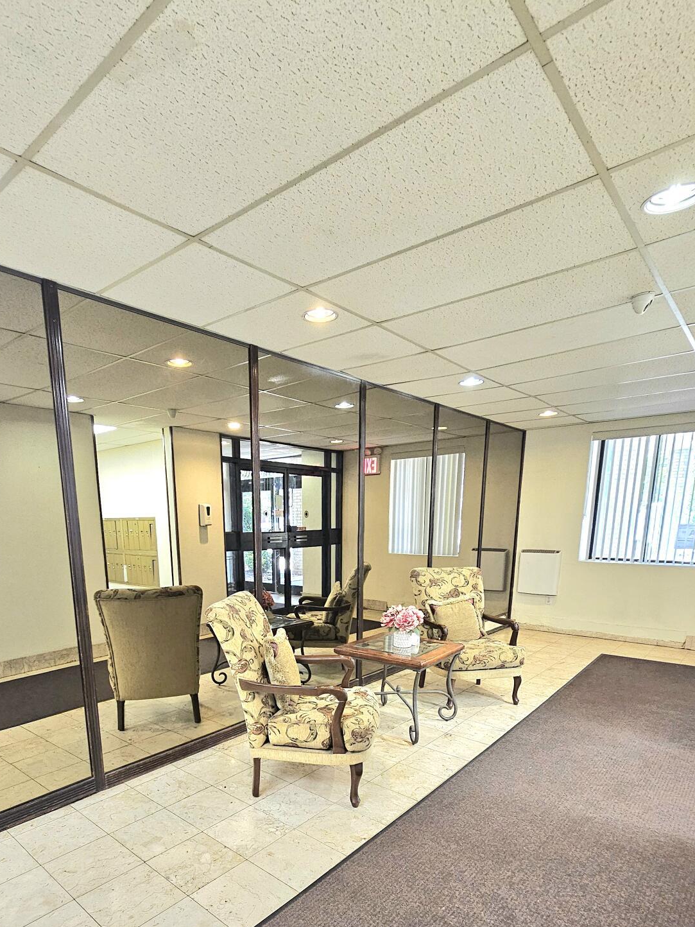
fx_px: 482
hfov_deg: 71.0
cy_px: 641
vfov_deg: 83.7
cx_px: 287
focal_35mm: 18
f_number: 2.2
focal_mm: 2.2
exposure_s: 1/40
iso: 320
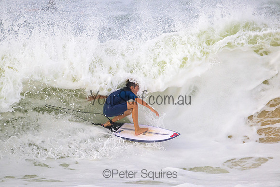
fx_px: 6454
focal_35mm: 830
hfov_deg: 2.5
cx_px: 135
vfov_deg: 1.7
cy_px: 90
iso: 1800
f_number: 11
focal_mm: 800
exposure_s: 1/2000
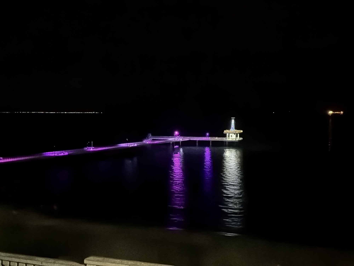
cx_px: 177
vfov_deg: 30.3
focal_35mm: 48
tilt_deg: -2.6
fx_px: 491
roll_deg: +0.8
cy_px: 133
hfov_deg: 39.7
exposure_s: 1/17
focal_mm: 6.76
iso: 12500
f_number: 1.78
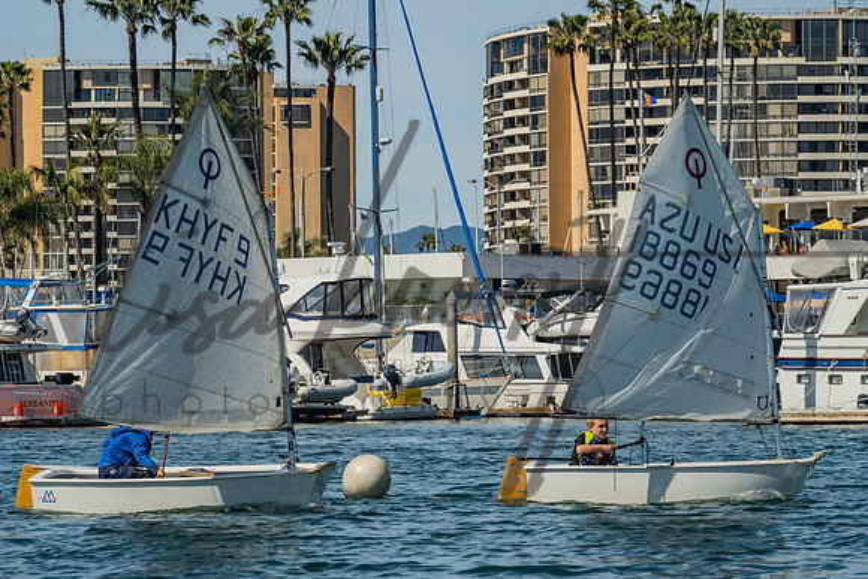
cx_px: 445
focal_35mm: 166
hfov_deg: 12.4
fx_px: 3998
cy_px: 318
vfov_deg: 8.3
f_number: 10
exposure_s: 1/800
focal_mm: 115
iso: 250
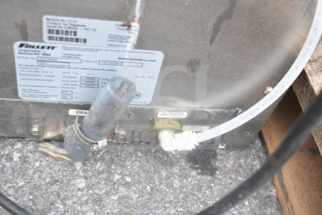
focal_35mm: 46
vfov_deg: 29.0
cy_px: 108
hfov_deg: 42.3
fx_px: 416
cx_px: 161
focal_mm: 31
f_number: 4.2
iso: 200
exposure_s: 1/60
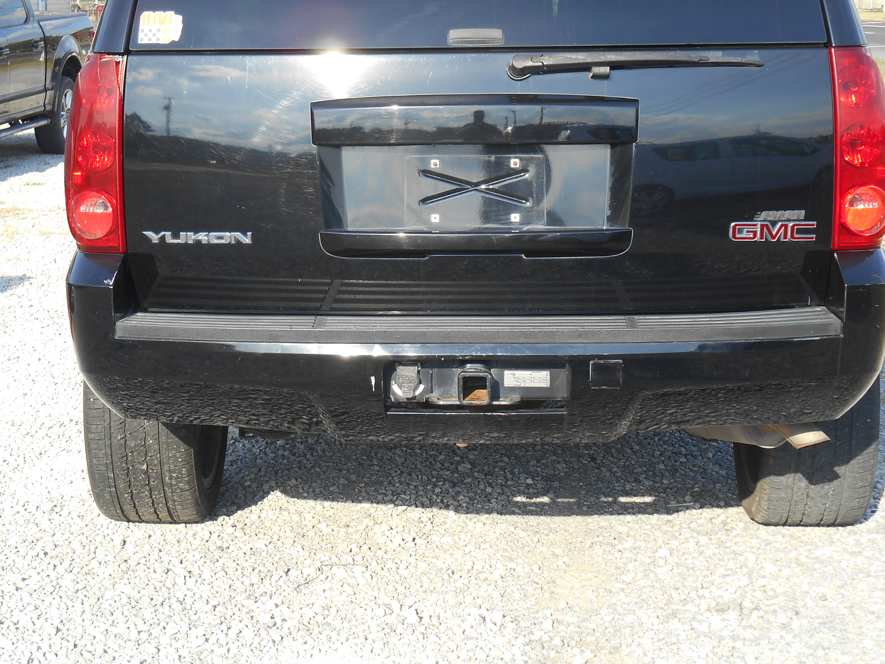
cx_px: 424
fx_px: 1969
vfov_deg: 19.1
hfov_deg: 25.3
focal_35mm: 77
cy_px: 210
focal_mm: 9.5
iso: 80
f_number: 4.2
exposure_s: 1/200
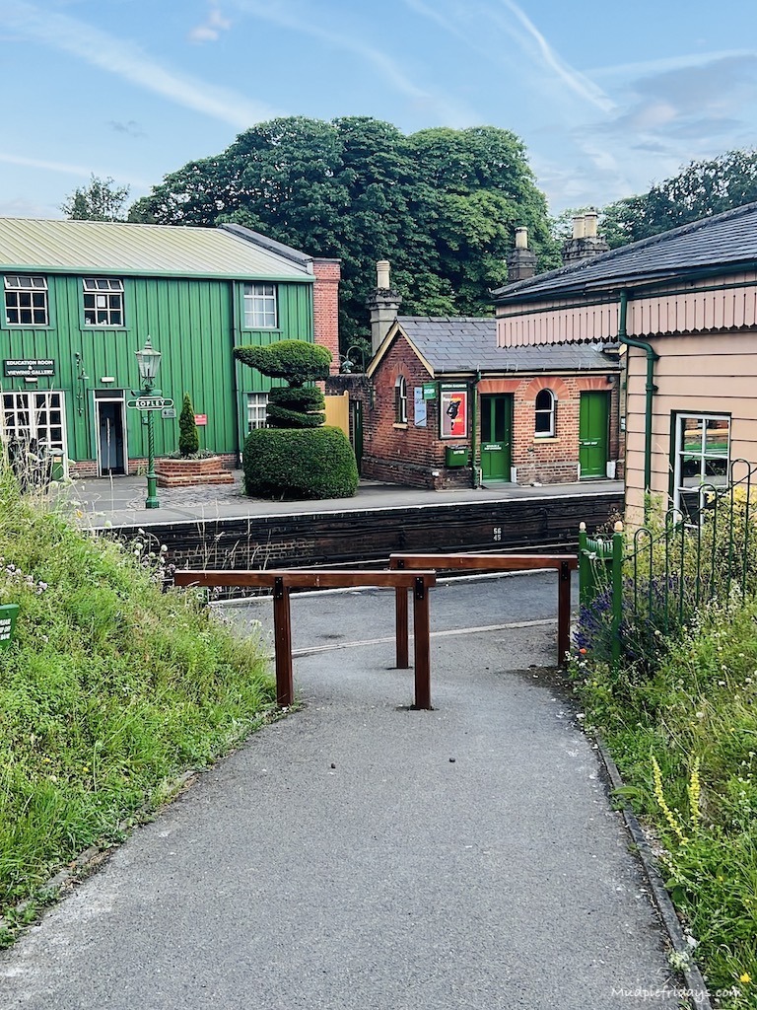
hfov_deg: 44.2
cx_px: 378
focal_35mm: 32
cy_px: 505
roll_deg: +1.0
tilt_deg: -7.2
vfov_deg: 56.8
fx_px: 933
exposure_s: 1/853
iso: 50
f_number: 1.5
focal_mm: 5.7
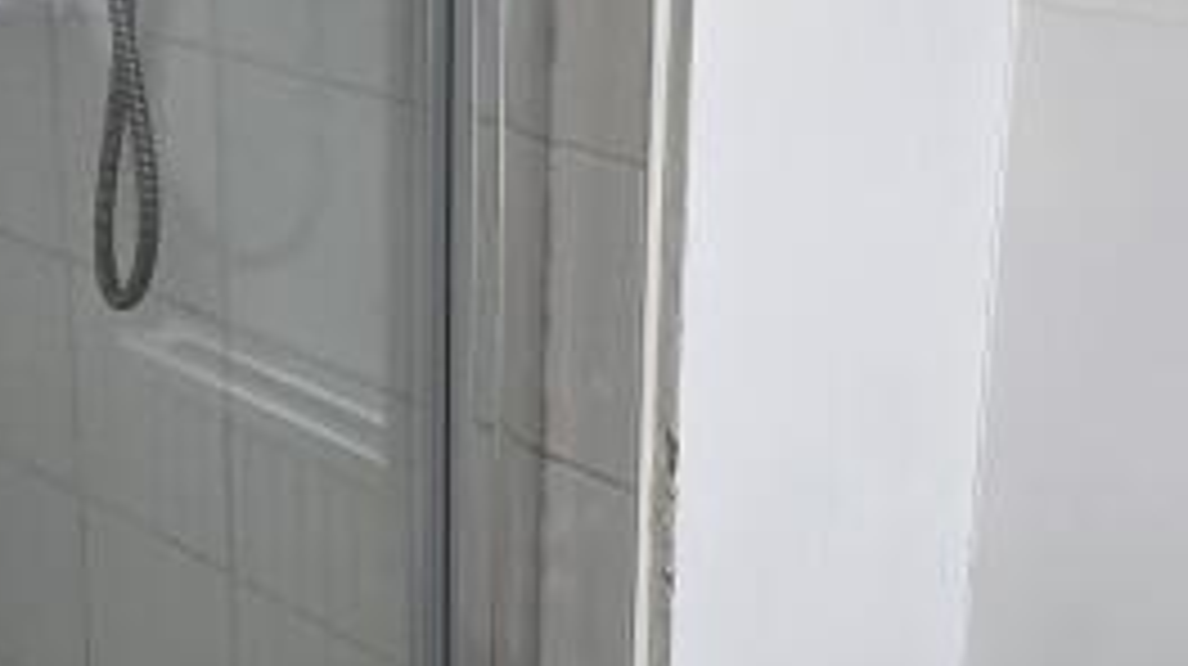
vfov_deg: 21.4
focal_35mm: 55
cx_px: 792
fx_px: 1731
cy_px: 99
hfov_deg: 37.5
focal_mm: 1.7
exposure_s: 1/100
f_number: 2.2
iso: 64
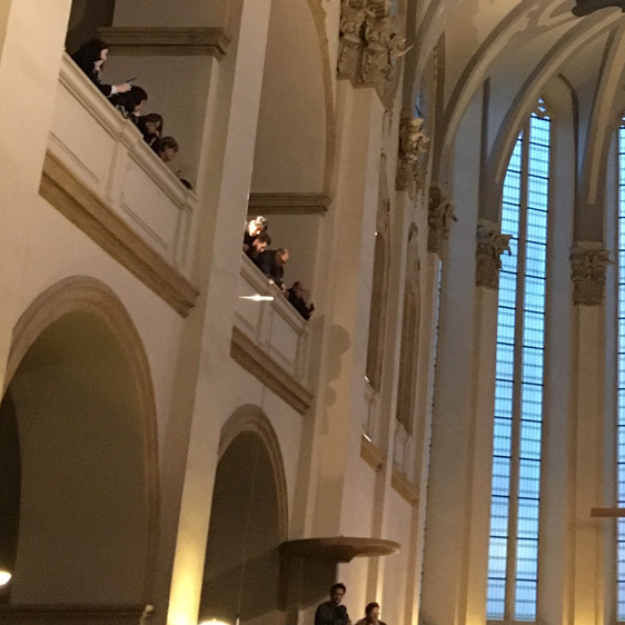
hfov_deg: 22.6
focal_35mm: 73
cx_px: 647
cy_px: -13
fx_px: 1491
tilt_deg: +25.6
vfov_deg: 22.7
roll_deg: +1.3
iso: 250
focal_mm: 4.15
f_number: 2.2
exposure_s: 1/17
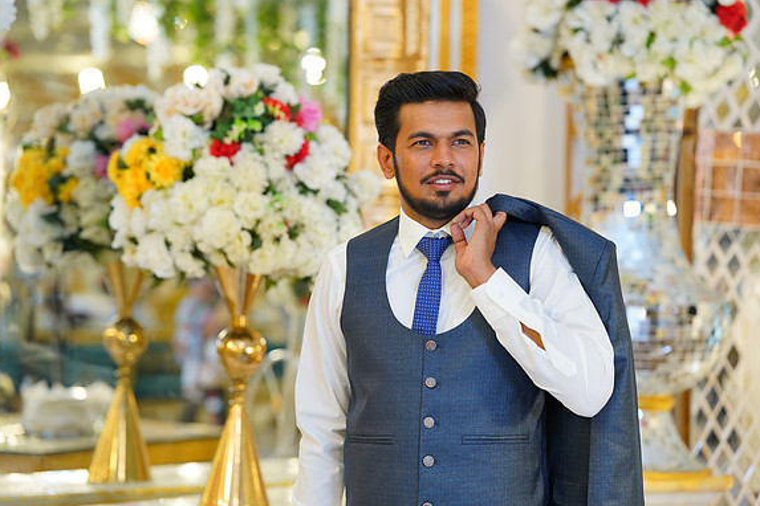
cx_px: 379
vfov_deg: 15.9
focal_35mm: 86
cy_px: 255
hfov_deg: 23.6
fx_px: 1815
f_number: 2.5
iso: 320
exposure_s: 1/160
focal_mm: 85
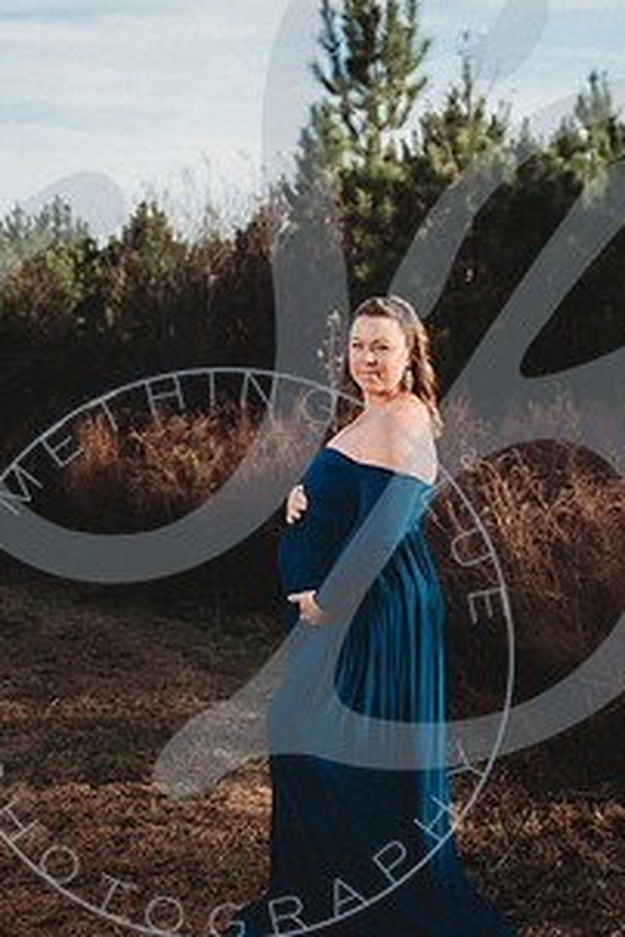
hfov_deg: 26.0
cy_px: 421
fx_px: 1354
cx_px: 365
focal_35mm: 52
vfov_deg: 38.2
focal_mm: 35
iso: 100
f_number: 2.8
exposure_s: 1/1000
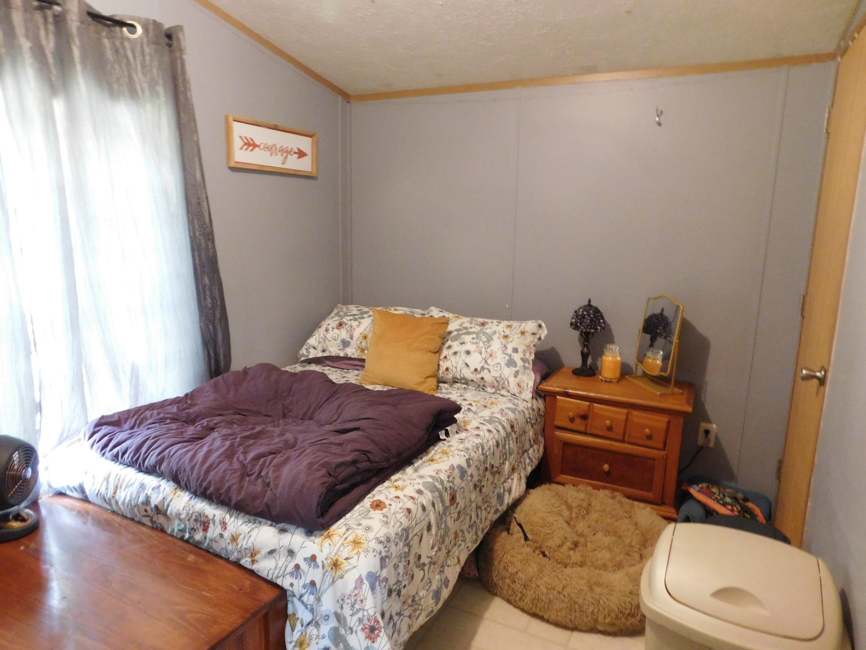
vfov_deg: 58.9
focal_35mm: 23
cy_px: 325
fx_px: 575
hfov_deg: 73.9
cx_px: 433
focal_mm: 4
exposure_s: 1/8
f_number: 3
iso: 500
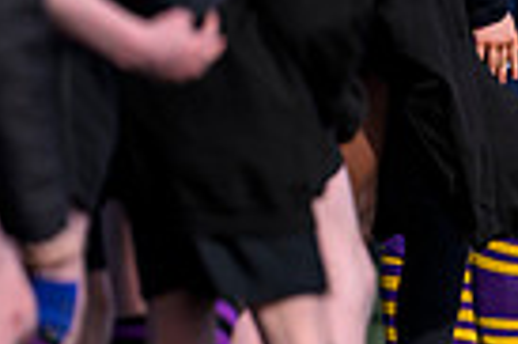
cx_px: 1081
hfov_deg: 1.2
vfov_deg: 0.8
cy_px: 89
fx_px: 24346
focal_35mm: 1694
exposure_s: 1/6400
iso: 500
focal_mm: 400
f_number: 3.2
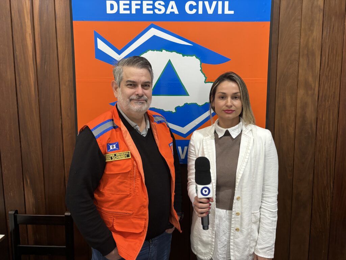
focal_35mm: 26
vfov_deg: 53.1
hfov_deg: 67.3
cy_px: 130
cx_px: 173
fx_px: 260
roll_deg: +0.4
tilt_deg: -7.0
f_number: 1.6
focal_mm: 5.96
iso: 320
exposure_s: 1/60
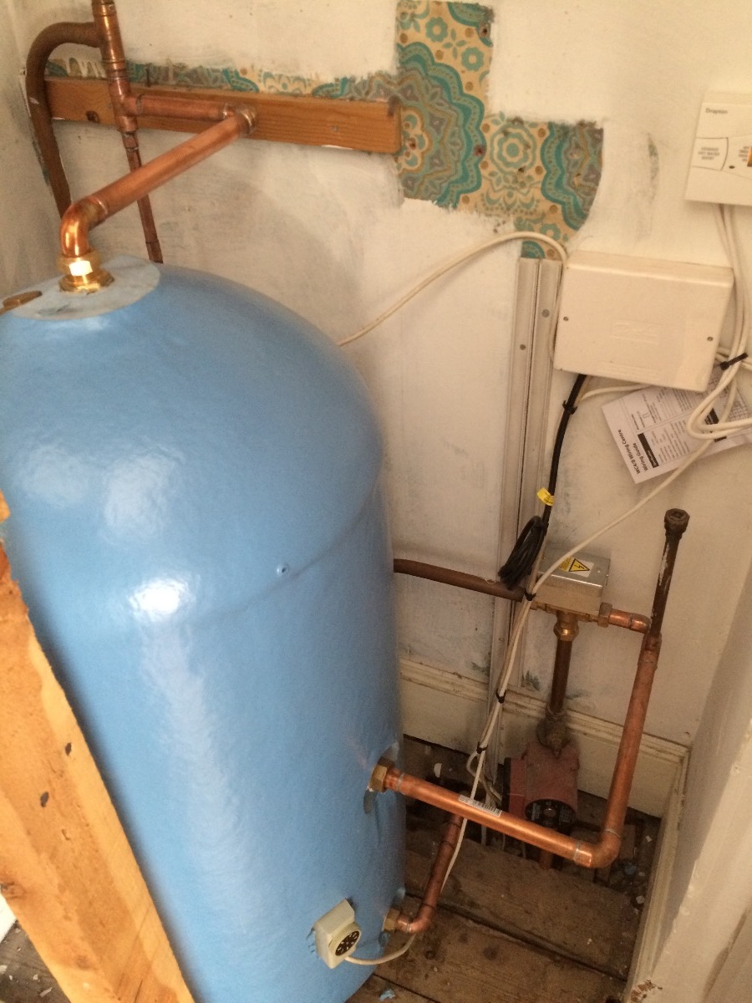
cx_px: 376
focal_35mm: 29
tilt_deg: -38.8
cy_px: 502
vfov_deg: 61.7
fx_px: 840
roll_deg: +2.1
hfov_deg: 48.2
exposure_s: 1/30
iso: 250
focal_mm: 4.15
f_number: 2.2
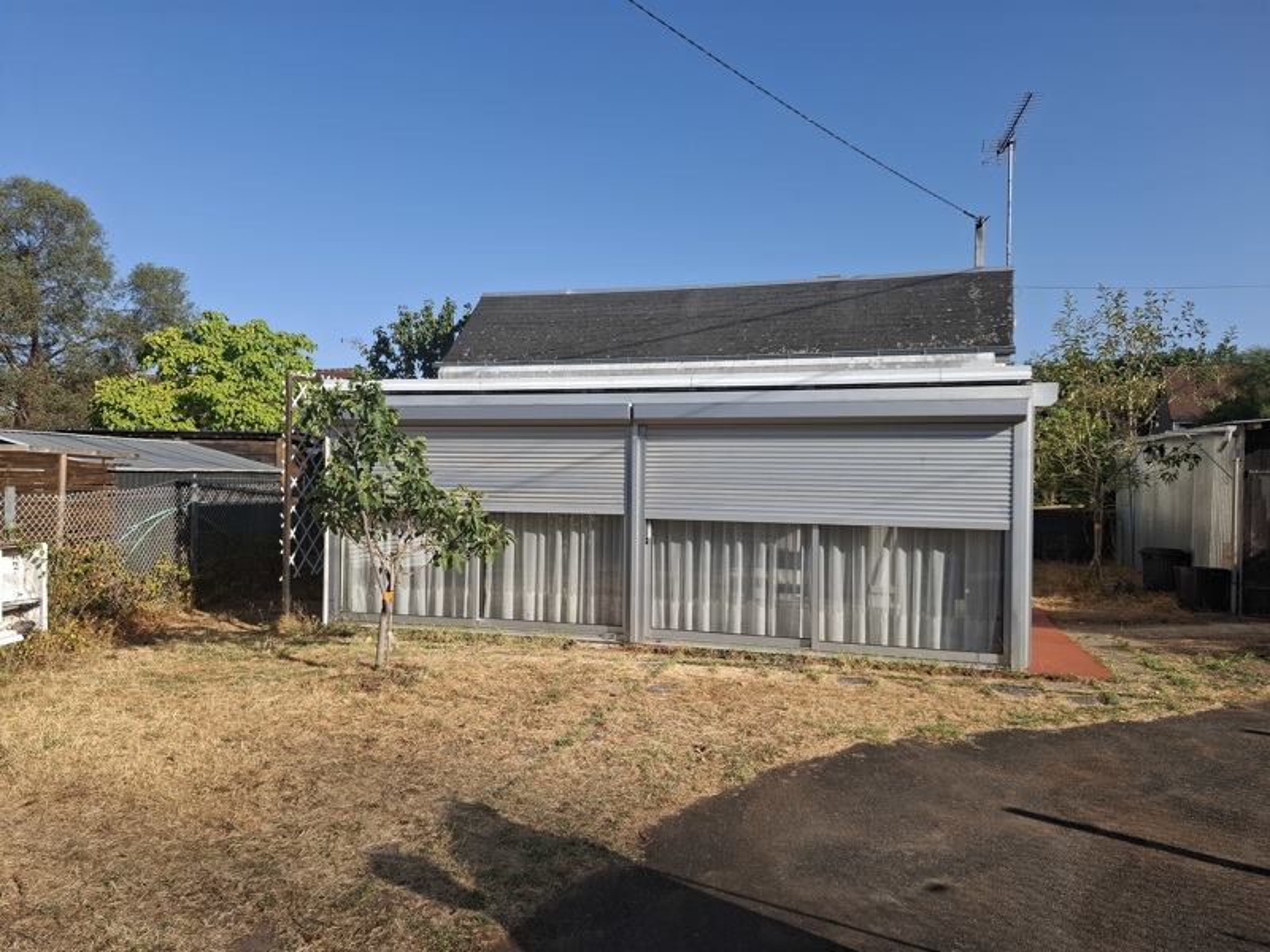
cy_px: 476
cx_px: 635
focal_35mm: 23
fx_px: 844
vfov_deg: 58.9
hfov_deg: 73.9
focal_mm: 5.54
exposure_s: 1/900
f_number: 1.8
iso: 50
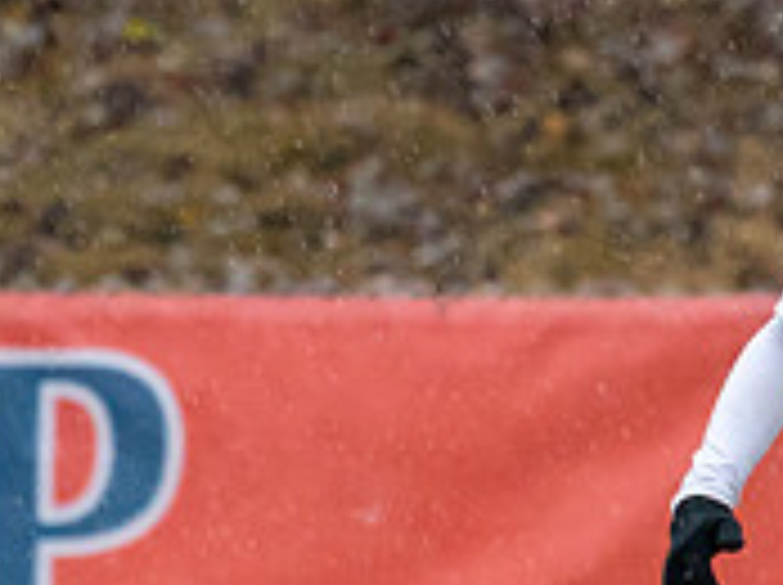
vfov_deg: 0.7
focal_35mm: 2113
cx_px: 1070
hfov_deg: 0.9
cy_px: 229
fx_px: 47729
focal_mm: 345
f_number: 5.6
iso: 3200
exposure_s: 1/1000
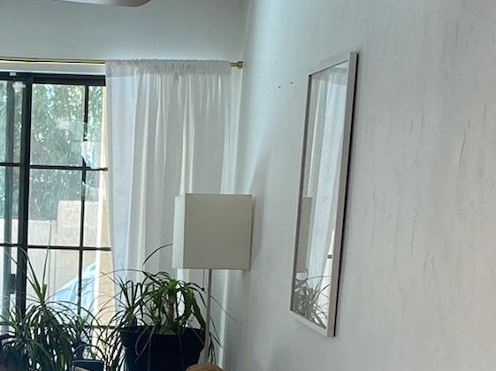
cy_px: 442
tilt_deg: -11.5
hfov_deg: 20.2
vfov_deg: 15.0
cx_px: 48
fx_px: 1360
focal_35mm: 95
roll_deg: -1.0
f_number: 1.8
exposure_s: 1/60
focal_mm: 4.25
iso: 64
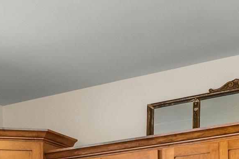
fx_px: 564
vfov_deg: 13.8
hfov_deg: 23.3
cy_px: 314
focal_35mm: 85
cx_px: 22
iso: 3200
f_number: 5.6
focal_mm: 16
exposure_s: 1/30
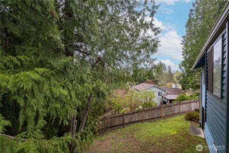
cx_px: 114
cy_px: 76
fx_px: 95
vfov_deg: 77.4
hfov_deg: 100.4
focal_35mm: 15
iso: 400
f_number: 8
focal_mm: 10
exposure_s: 1/8
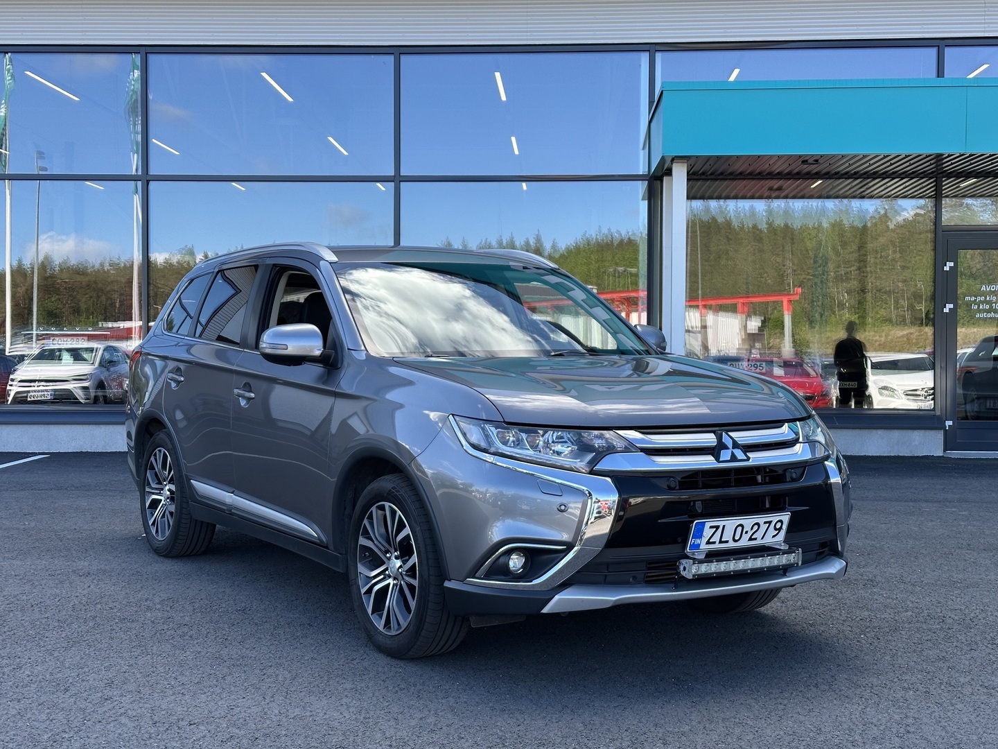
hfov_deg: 39.7
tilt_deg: -0.2
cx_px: 499
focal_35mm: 48
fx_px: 1384
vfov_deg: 30.3
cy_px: 374
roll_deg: -0.2
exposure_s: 1/785
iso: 64
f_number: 1.78
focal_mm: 6.86
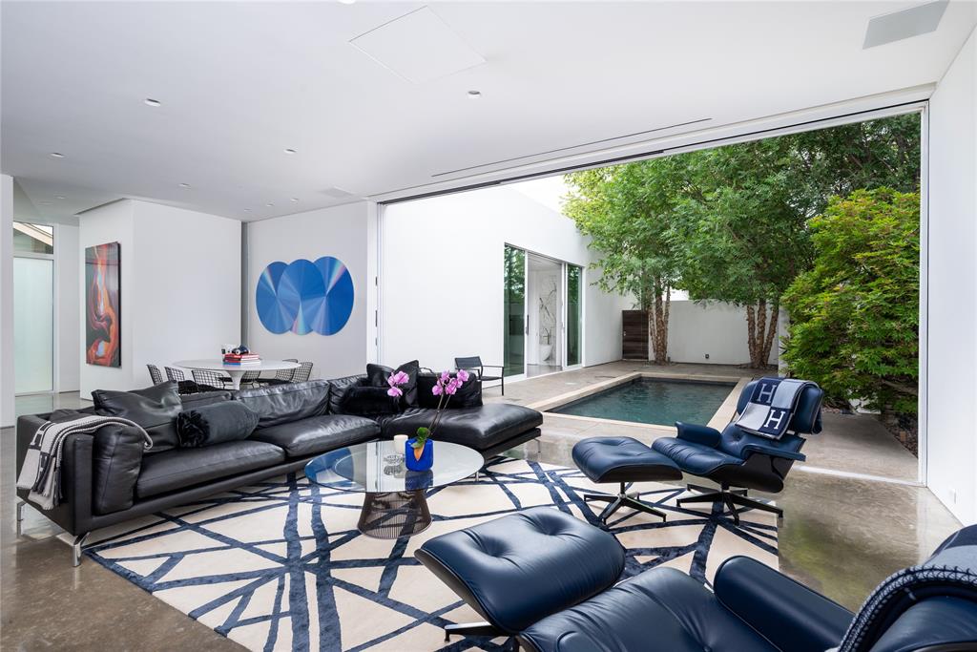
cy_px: 326
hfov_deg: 93.3
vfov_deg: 70.5
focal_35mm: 17
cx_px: 488
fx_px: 461
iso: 320
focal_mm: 17
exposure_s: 1/10
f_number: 9
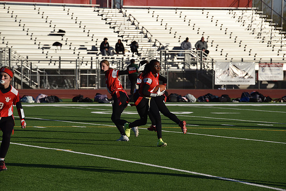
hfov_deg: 10.3
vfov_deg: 6.9
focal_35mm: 200
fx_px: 1589
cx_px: 143
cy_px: 96
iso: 560
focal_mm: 200
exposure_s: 1/4000
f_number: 5.6
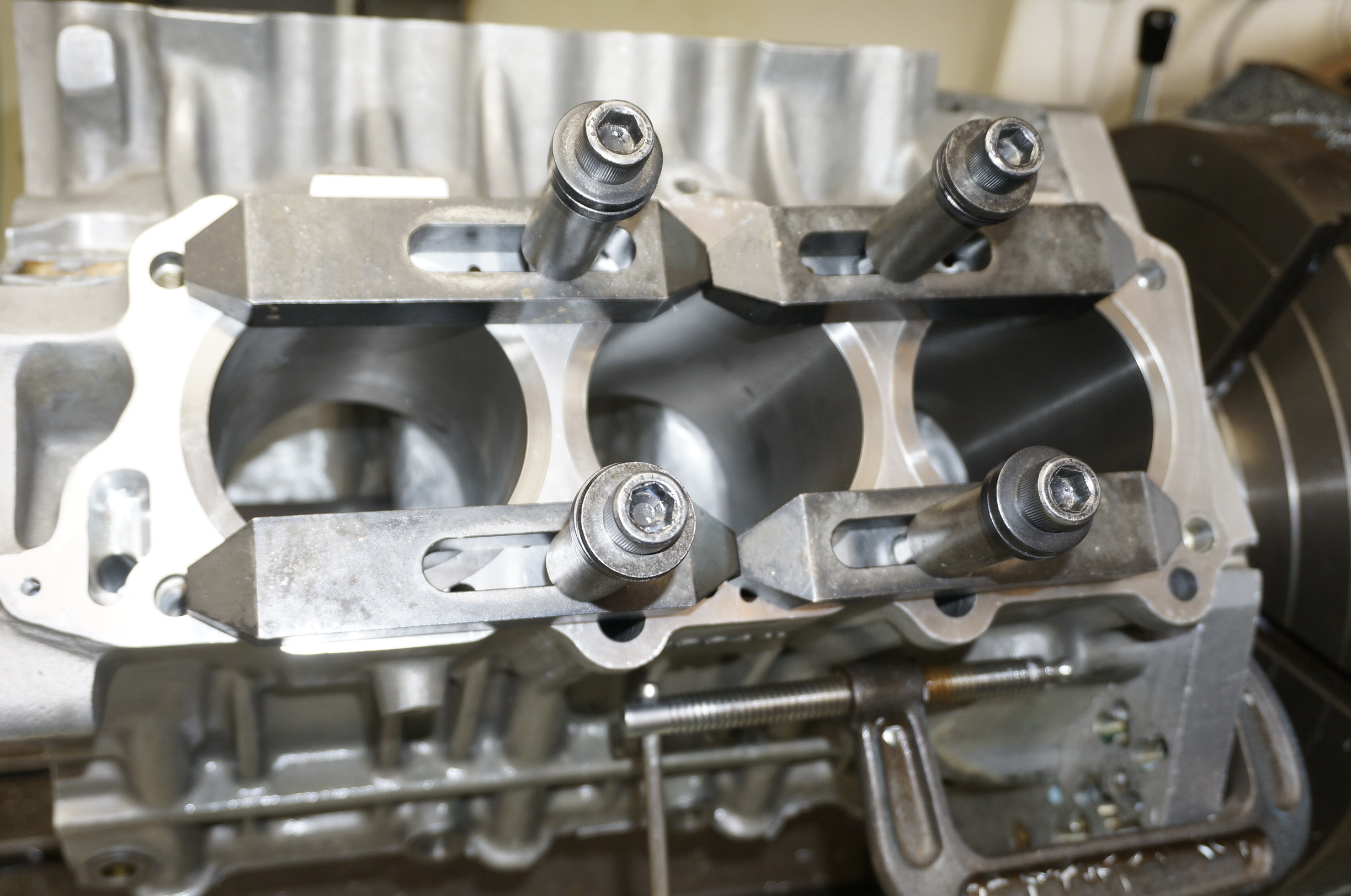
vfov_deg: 36.8
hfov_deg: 53.2
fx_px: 1349
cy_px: 448
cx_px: 676
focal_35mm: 36
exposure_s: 1/60
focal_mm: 24
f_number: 4.5
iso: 250
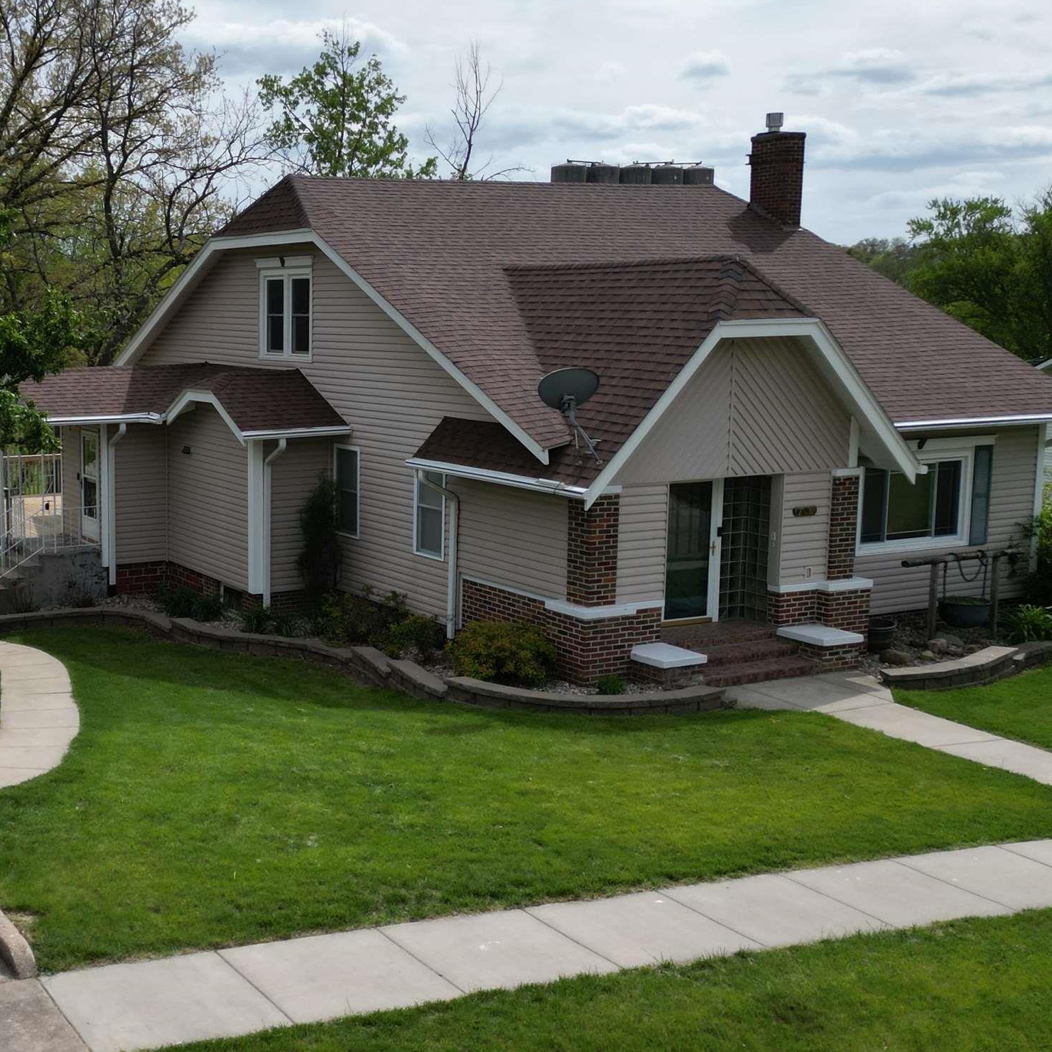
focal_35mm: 44
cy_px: 514
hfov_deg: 36.9
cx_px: 197
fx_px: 1513
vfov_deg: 38.3
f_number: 1.7
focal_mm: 6.72
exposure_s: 1/6000
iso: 140
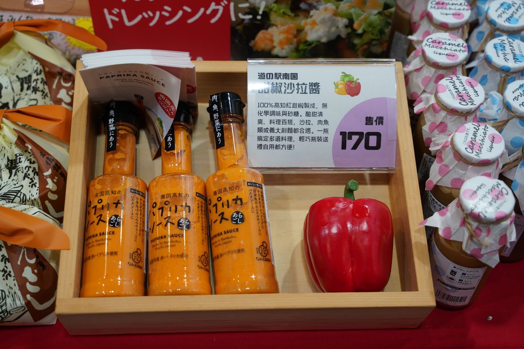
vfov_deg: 27.0
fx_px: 728
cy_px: 174
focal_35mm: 50
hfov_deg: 39.6
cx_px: 262
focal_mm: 50
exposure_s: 1/160
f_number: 4
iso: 640
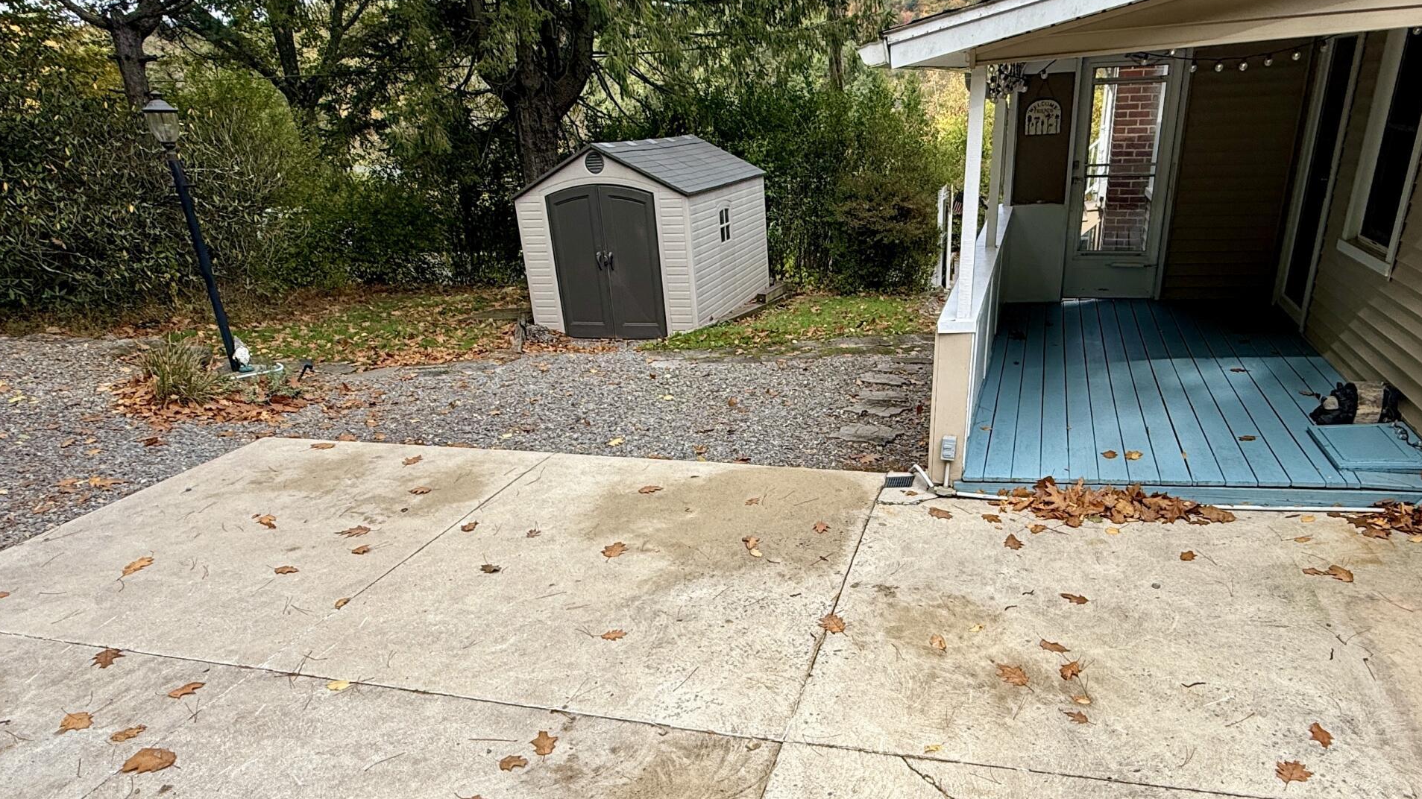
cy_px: 517
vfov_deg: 47.1
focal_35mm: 24
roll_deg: +3.0
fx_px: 905
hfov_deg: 75.9
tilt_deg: -25.0
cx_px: 814
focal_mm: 2.22
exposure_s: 1/559
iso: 50
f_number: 2.2
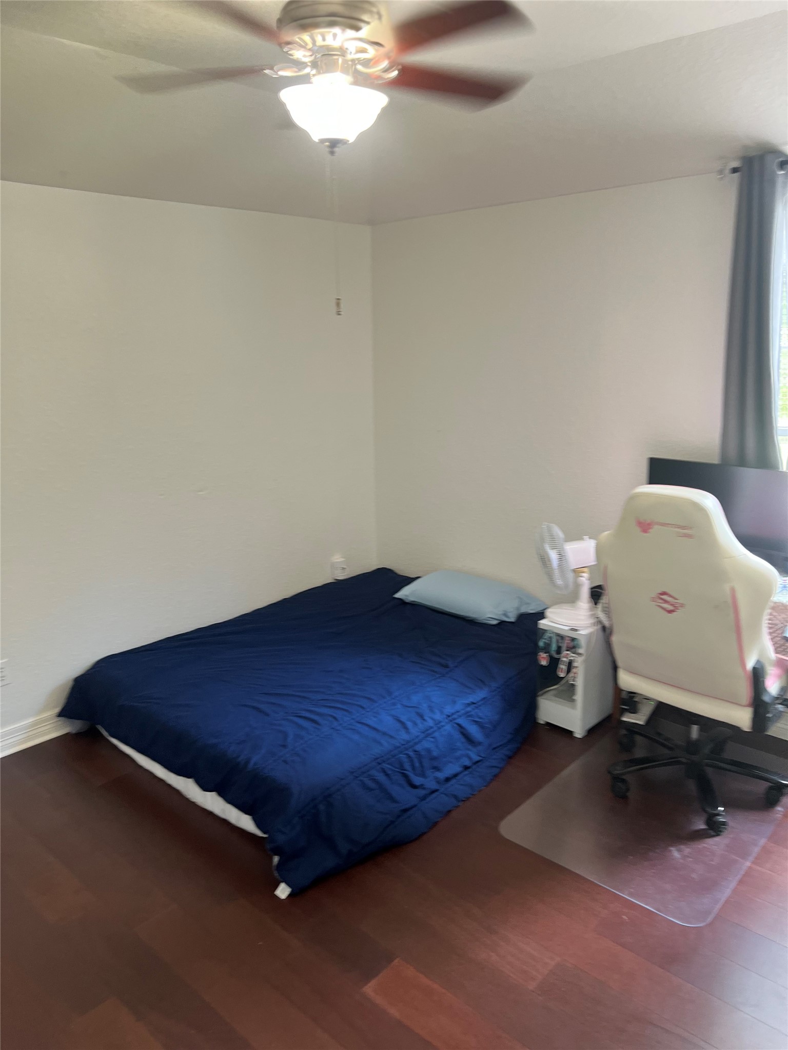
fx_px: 789
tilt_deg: -10.8
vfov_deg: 67.3
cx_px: 394
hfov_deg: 53.1
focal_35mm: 26
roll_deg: +0.9
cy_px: 525
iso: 125
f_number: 1.5
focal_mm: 5.7
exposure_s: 1/60
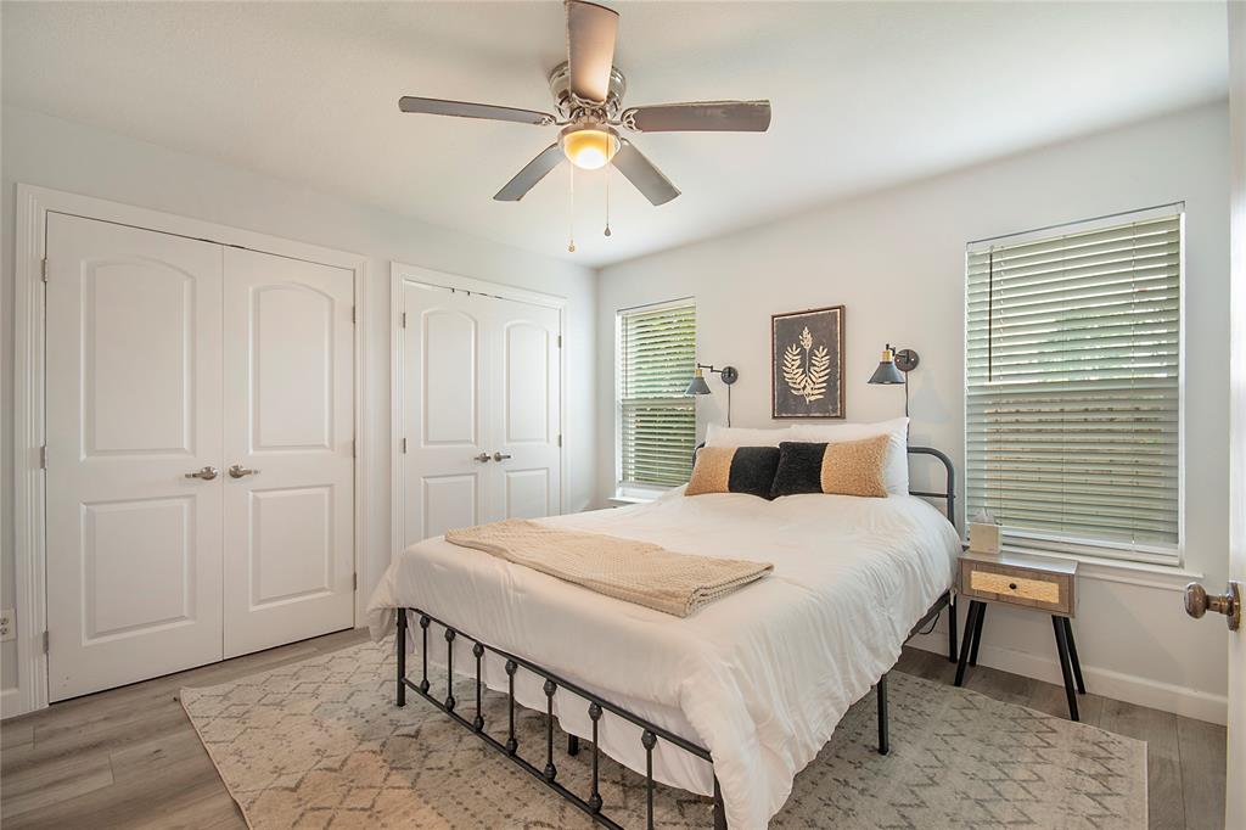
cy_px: 415
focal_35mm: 15
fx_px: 519
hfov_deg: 100.4
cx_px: 623
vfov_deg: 77.3
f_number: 11
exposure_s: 1/3
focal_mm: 10
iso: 100
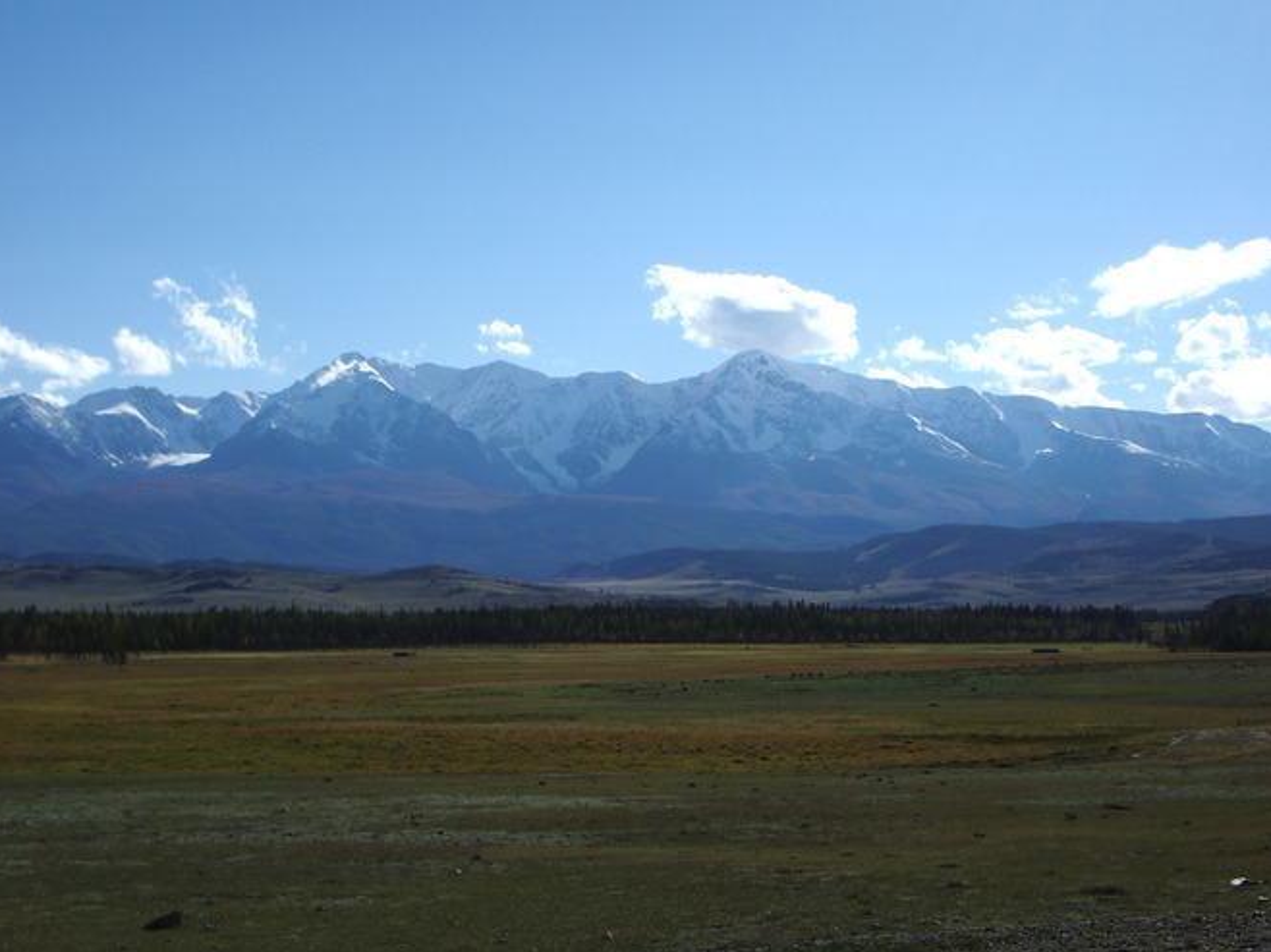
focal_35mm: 66
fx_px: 2422
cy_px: 476
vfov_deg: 22.2
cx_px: 597
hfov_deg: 29.4
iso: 50
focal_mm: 10.2
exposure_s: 1/500
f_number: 5.6
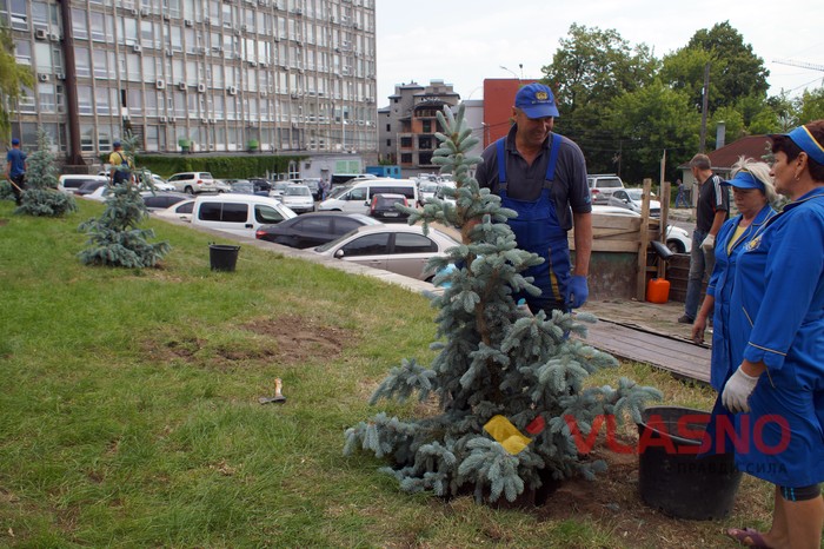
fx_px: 686
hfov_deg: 62.0
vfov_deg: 43.6
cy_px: 274
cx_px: 412
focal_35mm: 30
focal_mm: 20
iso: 100
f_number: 4.5
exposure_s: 1/400
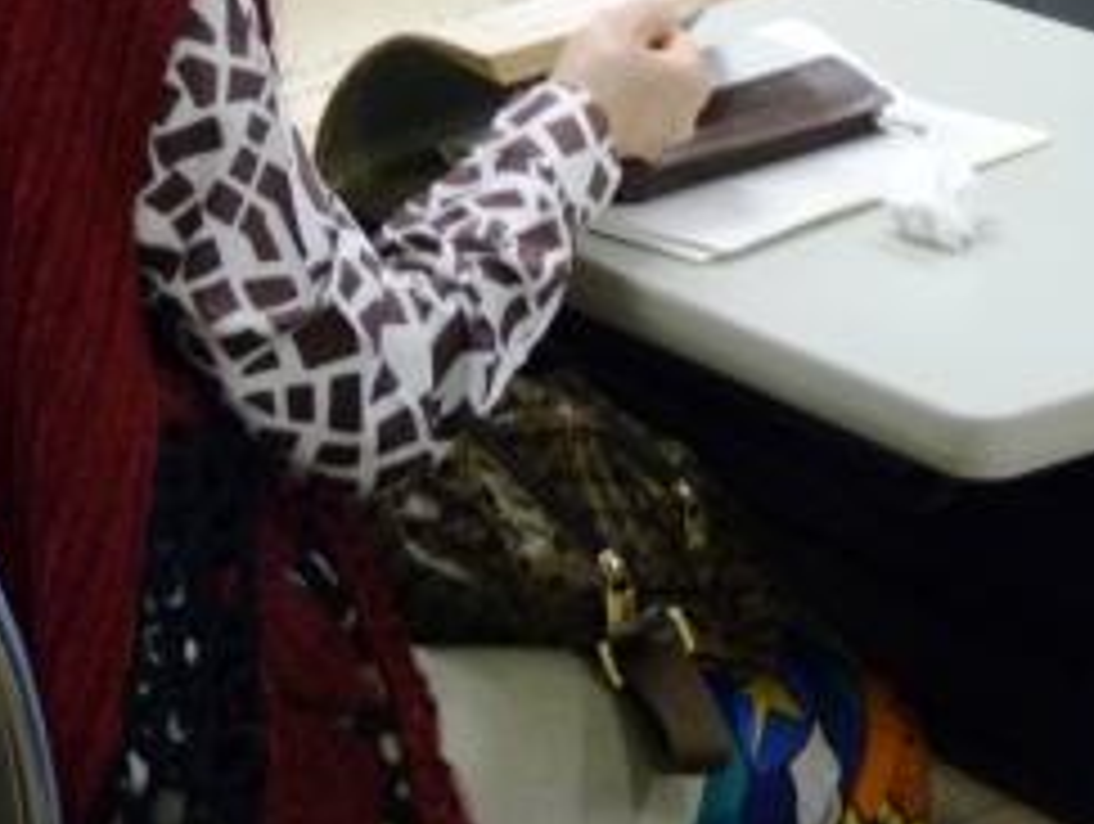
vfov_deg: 10.7
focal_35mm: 138
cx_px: 590
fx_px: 4368
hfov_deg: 14.3
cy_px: 81
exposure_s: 1/40
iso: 400
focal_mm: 13.3
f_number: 3.4
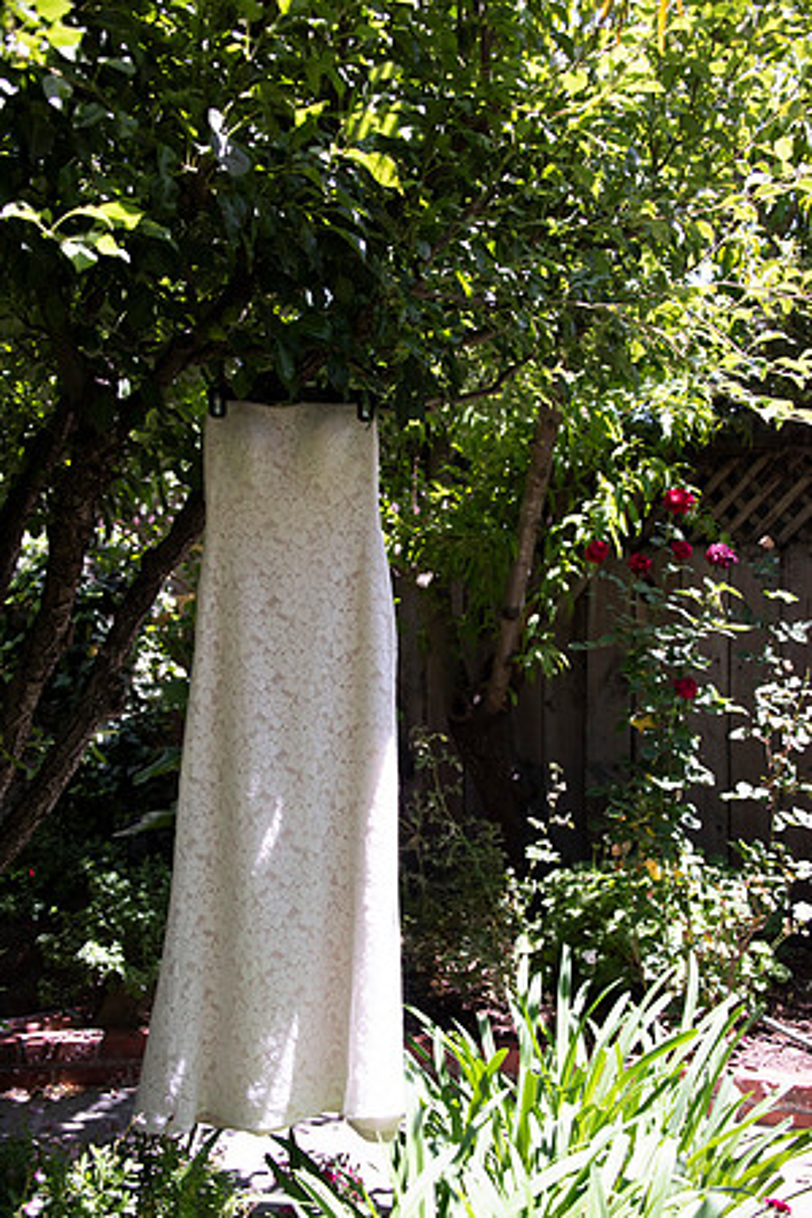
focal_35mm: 44
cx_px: 406
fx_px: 1489
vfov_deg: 44.5
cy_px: 609
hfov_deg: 30.5
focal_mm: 44
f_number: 4.2
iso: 500
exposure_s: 1/1250
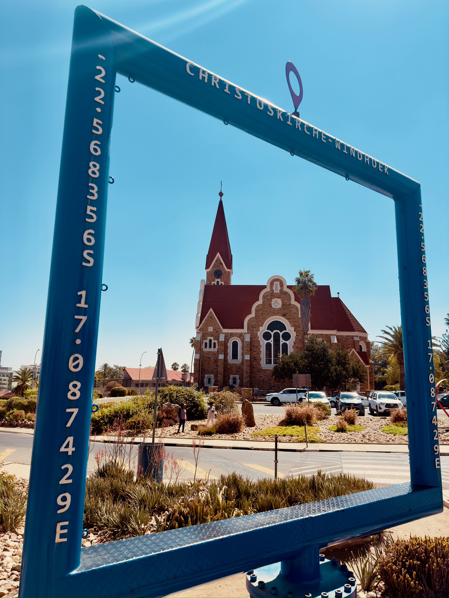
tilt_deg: +10.3
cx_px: 224
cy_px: 299
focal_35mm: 24
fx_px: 415
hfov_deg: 56.8
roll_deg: -1.8
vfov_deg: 71.6
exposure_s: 1/7937
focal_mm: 6.76
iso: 100
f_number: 1.78
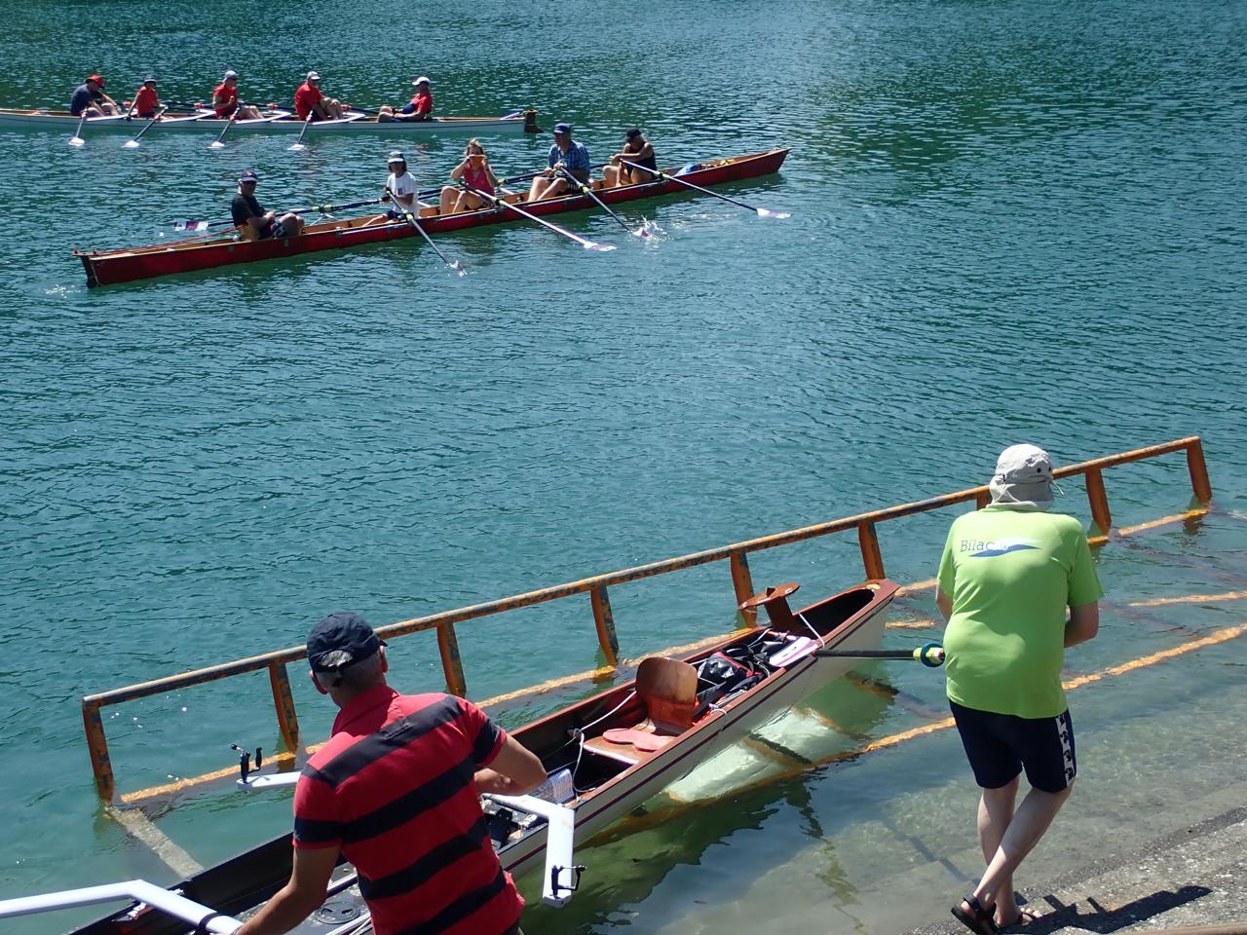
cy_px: 468
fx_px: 2053
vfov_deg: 25.7
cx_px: 624
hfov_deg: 33.8
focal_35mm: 57
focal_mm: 10.29
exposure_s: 1/400
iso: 100
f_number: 5
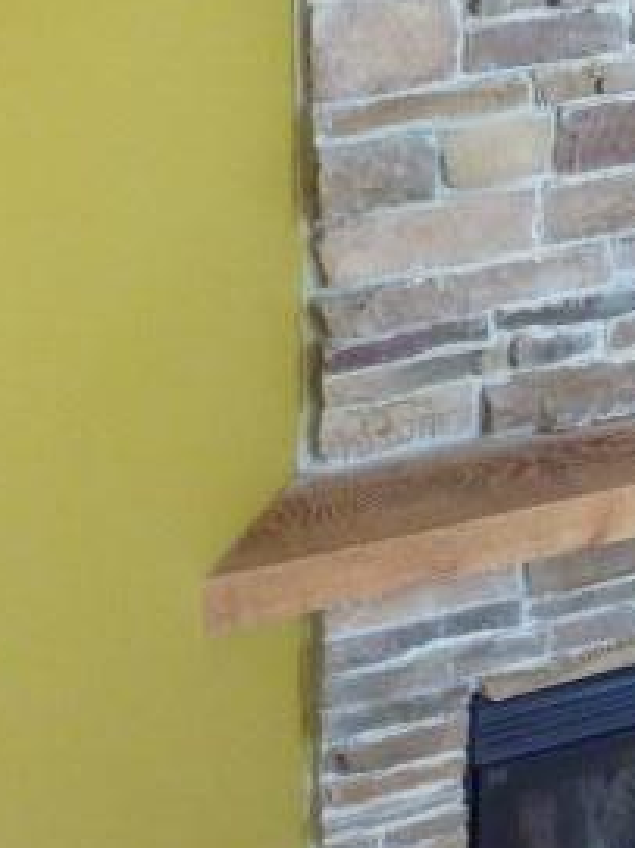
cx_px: 732
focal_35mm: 123
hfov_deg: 11.8
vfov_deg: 16.0
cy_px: 438
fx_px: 3011
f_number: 3.8
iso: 800
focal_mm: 8.5
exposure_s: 1/50
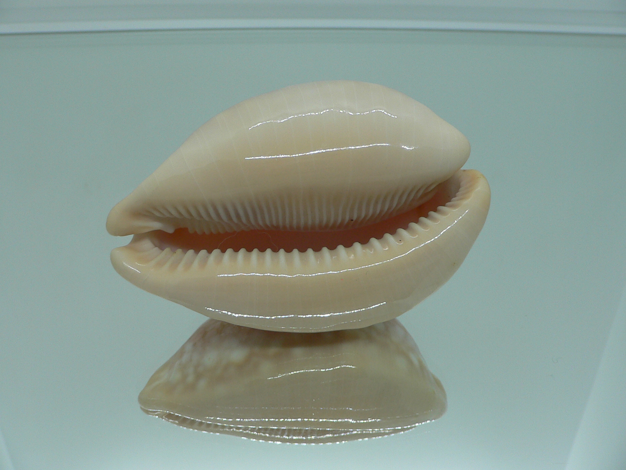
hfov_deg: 49.0
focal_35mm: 38
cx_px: 304
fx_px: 687
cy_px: 229
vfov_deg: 37.7
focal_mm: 4.6
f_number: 2.8
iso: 80
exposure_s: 1/60
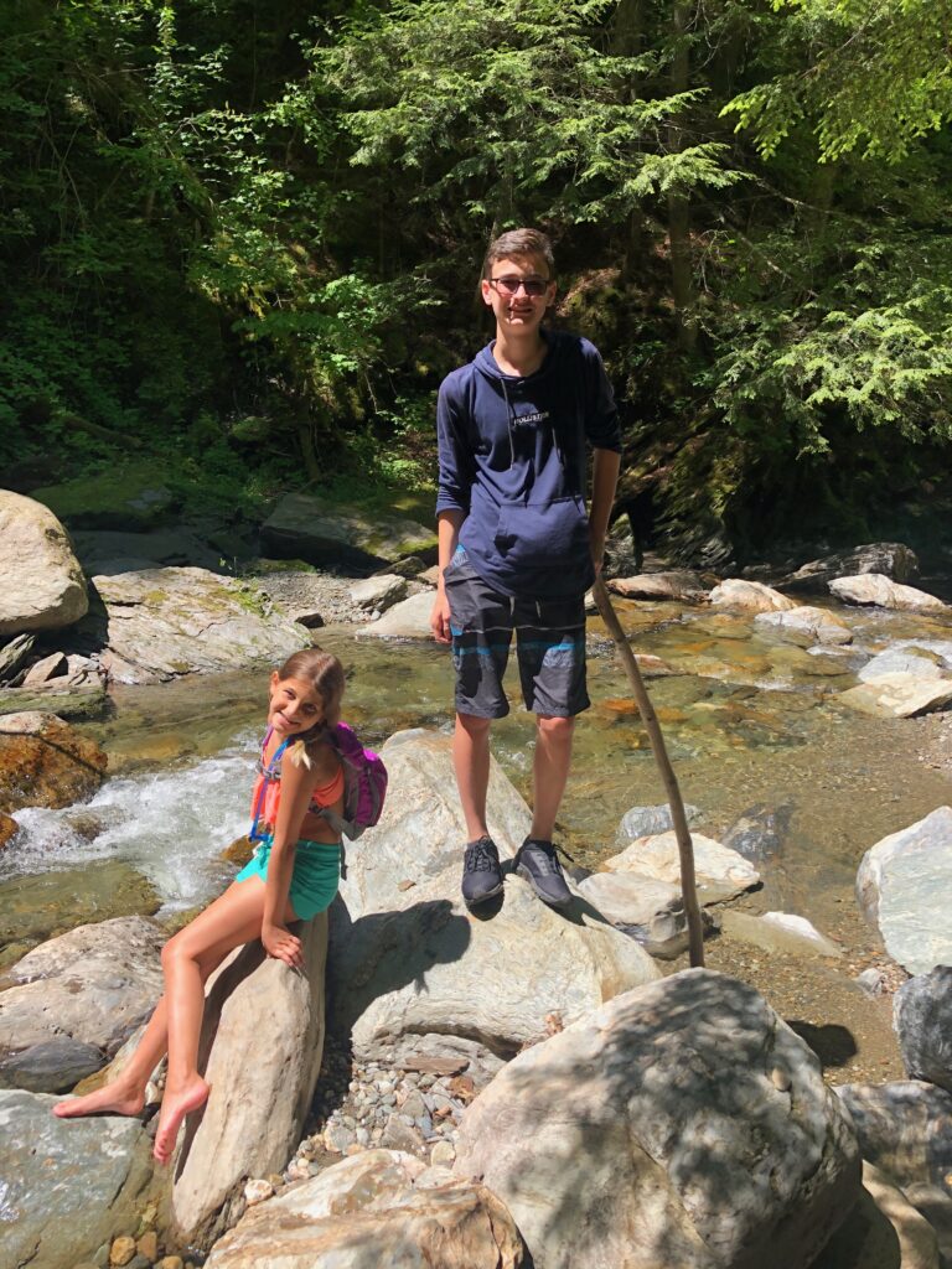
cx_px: 476
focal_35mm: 28
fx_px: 1027
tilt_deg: -12.5
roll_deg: -2.0
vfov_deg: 63.4
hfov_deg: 49.7
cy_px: 634
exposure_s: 1/657
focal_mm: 3.99
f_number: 1.8
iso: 20
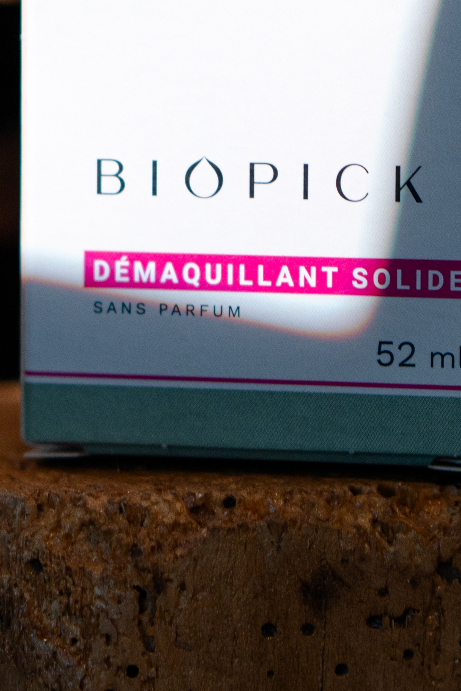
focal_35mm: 219
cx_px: 280
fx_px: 4206
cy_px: 173
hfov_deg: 6.3
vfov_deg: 9.4
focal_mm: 71
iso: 125
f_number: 14
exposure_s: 1/50
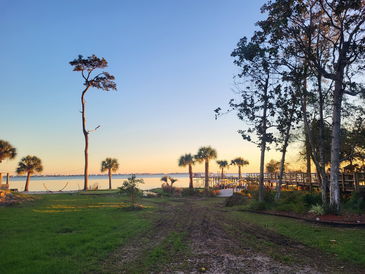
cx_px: 182
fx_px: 274
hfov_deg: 67.3
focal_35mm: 26
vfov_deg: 53.1
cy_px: 137
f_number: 1.8
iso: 40
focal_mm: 5.4
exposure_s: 1/356
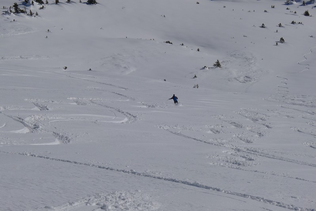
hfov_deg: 22.6
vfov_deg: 15.2
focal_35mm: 90
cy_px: 106
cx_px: 158
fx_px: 790
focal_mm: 19.2
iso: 80
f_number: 8
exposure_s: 1/1300
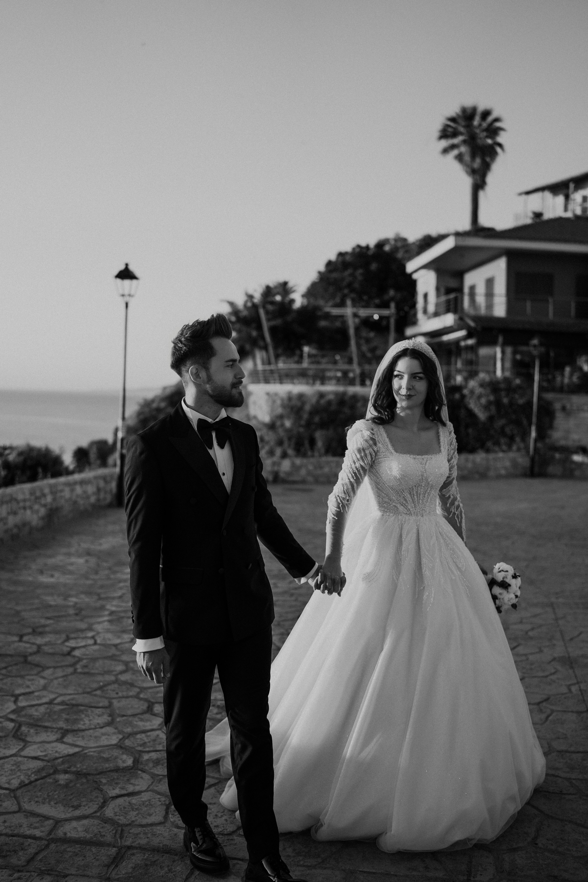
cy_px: 441
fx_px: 857
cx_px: 294
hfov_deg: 37.9
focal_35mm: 35
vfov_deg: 54.4
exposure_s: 1/1000
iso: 100
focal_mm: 35
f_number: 1.8
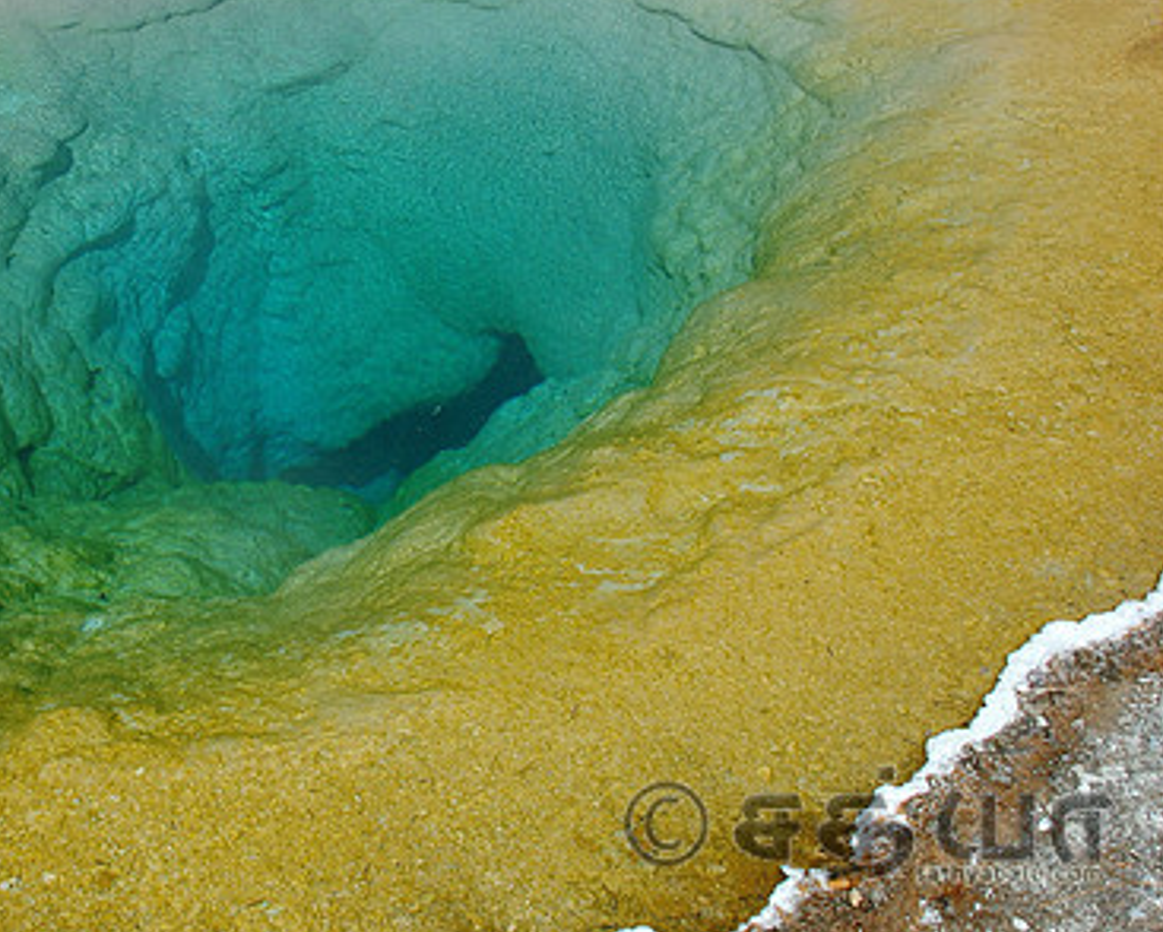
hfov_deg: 44.3
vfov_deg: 37.3
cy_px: 387
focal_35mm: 40
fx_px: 1378
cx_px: 295
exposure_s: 1/400
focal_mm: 18
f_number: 10
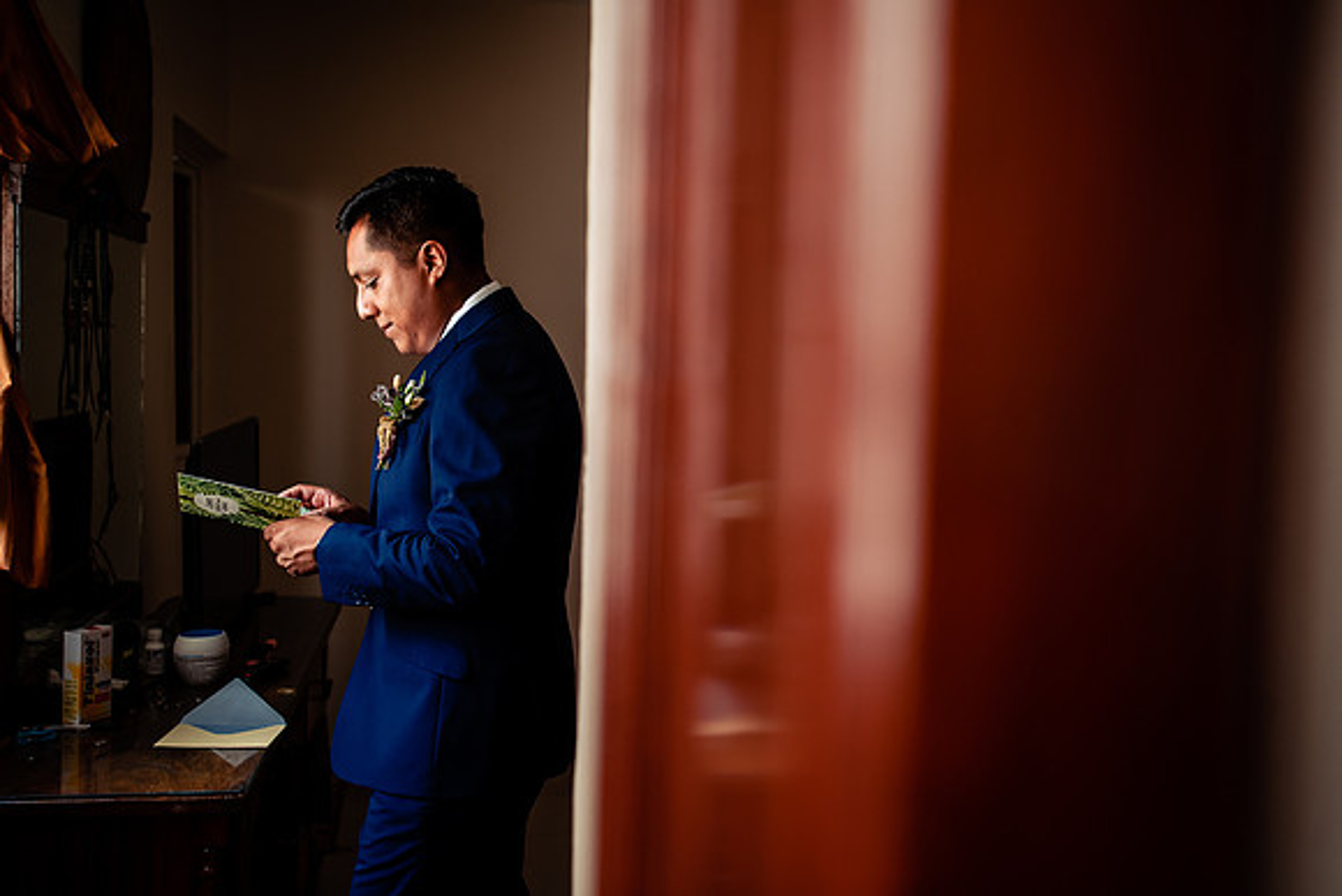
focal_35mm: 35
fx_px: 1305
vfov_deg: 37.9
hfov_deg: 54.4
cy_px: 448
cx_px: 671
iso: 400
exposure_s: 1/160
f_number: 3.2
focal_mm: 35
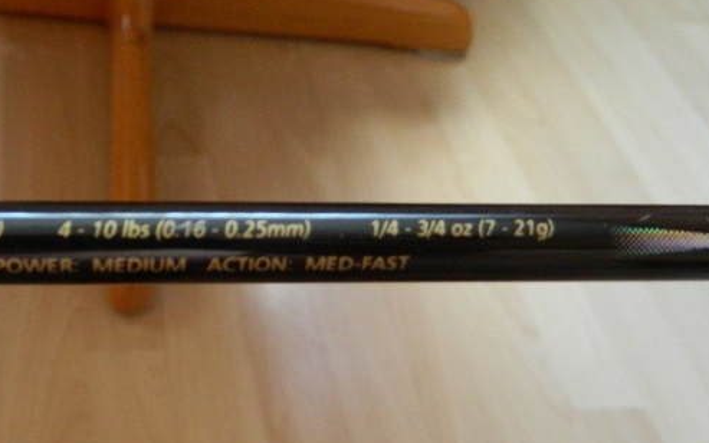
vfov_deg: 29.9
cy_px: 227
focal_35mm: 43
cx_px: 167
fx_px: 831
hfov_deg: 44.5
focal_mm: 4.5
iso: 400
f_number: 3.1
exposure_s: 1/20
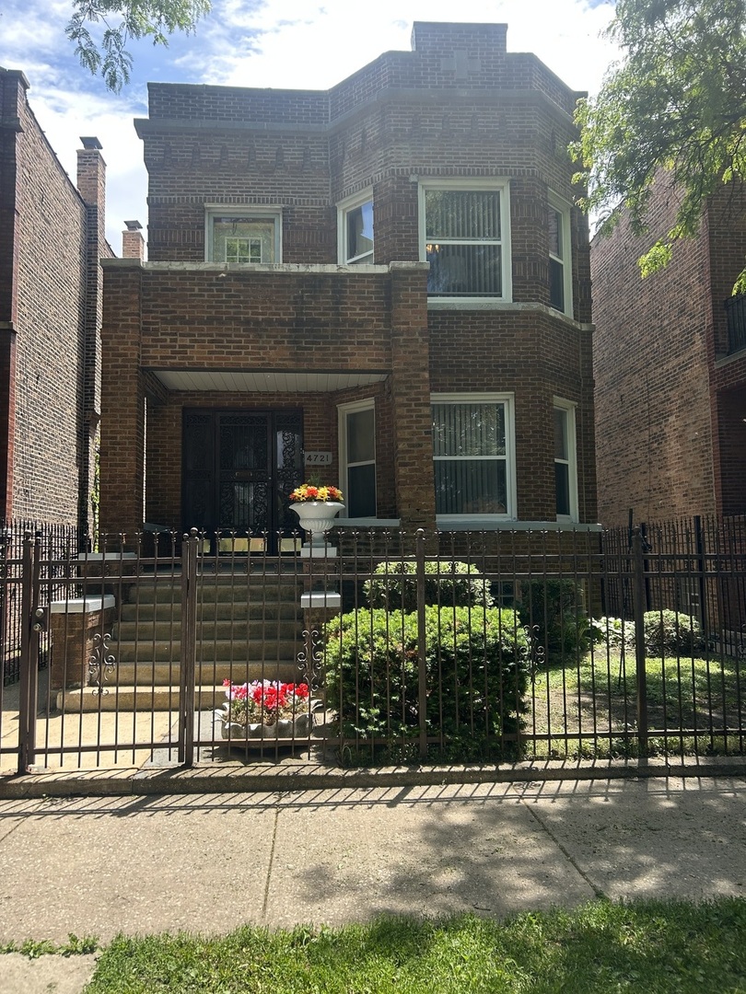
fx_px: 747
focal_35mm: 26
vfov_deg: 67.3
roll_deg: +1.0
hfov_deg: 53.1
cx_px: 373
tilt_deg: +5.2
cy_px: 497
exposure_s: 1/1009
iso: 50
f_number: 1.5
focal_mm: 5.7
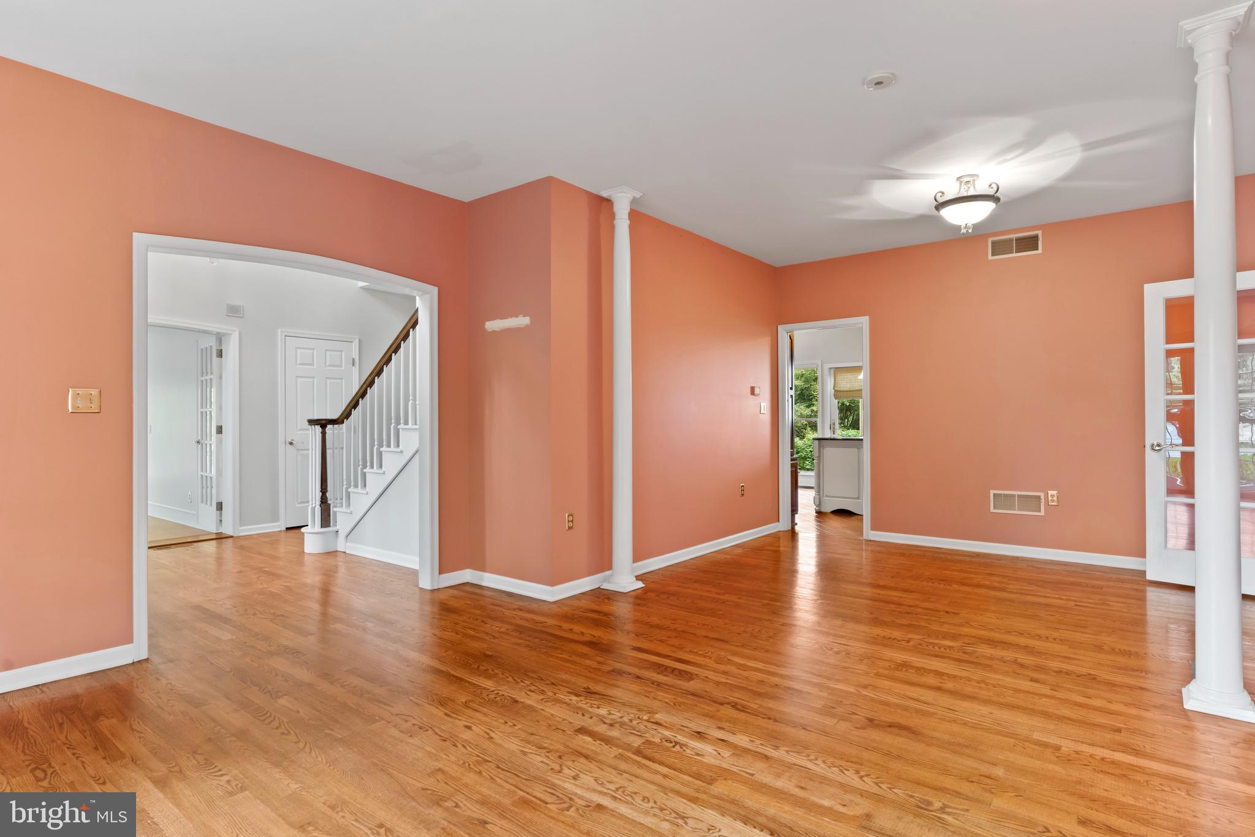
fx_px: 627
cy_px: 418
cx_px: 628
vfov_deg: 67.4
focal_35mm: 18
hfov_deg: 90.0
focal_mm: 18
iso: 500
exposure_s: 1/3
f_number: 8
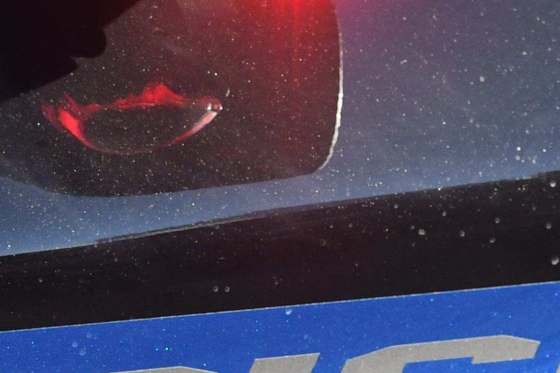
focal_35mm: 529
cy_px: 70
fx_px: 8229
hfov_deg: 3.9
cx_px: 410
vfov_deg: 2.6
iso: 1000
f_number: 4.5
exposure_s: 1/2000
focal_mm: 70
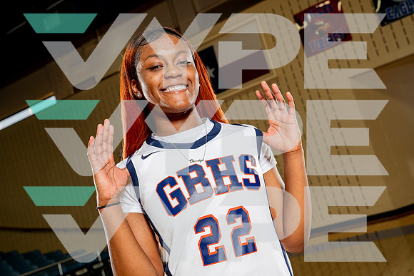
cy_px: 138
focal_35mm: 42
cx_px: 207
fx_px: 483
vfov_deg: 31.9
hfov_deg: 46.4
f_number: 5.6
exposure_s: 1/250
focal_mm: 42
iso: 400
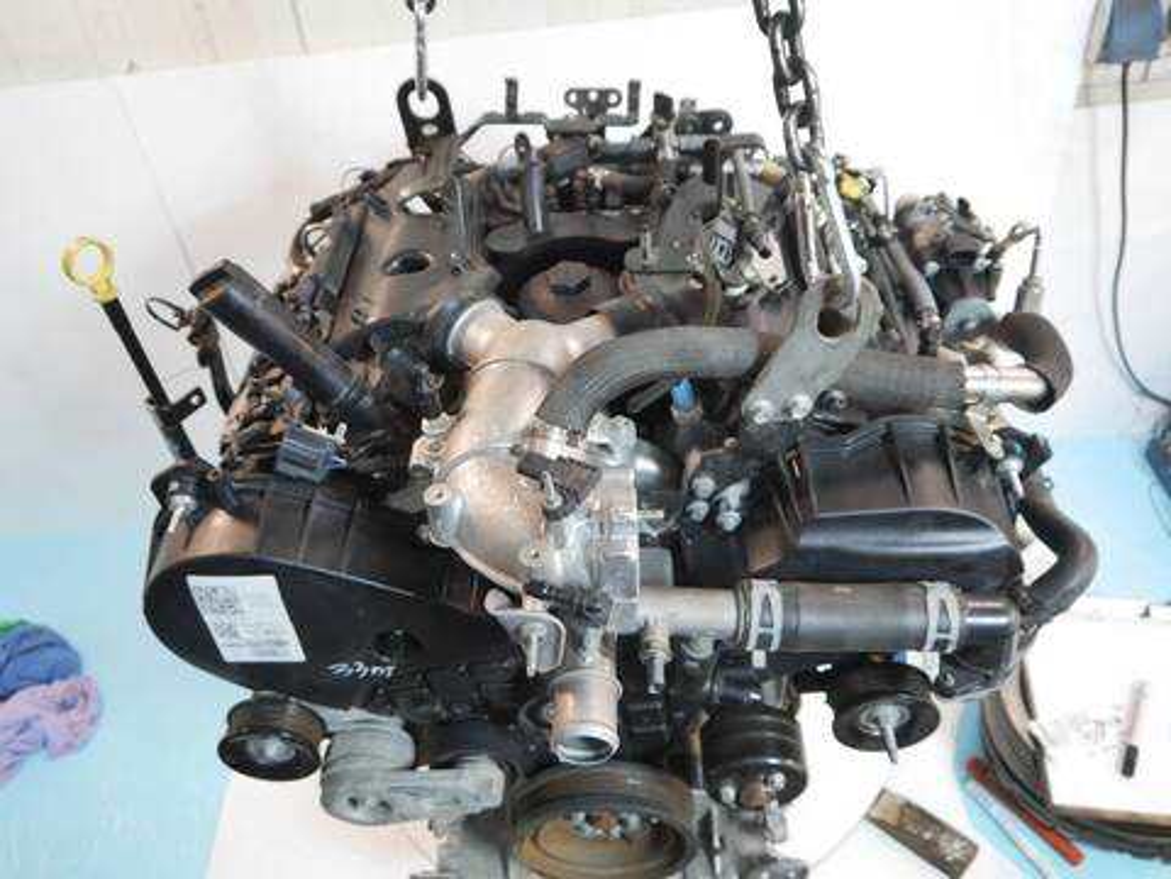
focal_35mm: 30
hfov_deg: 60.0
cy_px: 440
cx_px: 586
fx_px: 1015
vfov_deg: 46.8
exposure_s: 1/60
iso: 640
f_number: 3.5
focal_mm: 15
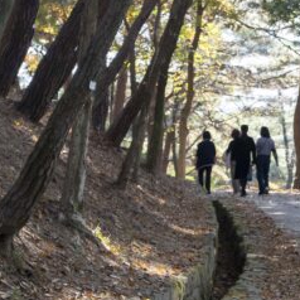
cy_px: -38
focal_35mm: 219
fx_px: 2147
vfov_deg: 7.9
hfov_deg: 7.9
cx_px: 376
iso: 800
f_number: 5.6
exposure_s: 1/160
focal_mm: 60
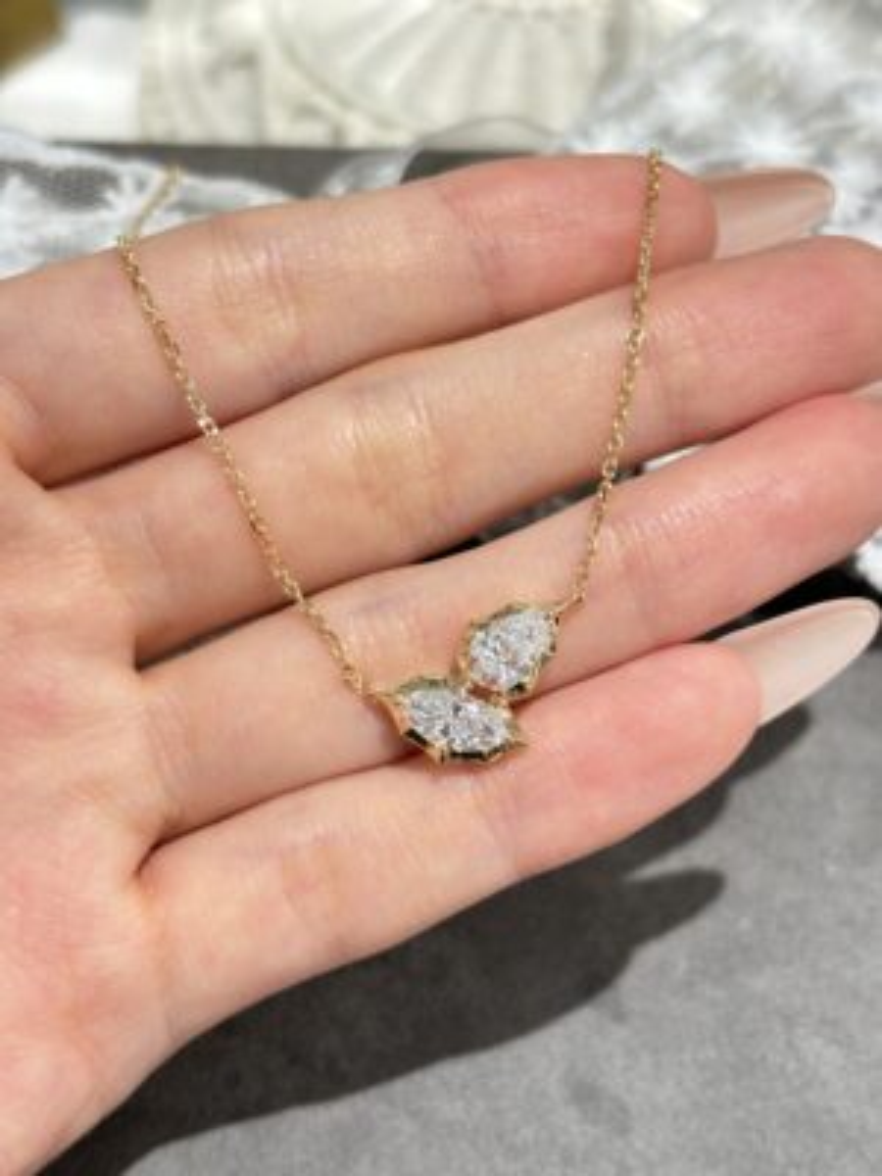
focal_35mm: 52
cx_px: 441
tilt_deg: -52.0
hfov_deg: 28.0
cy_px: 588
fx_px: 1767
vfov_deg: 36.8
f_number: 1.6
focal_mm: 5.96
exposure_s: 1/100
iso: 40
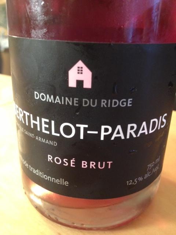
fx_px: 237
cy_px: 118
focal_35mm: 35
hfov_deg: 40.7
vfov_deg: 52.6
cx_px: 88
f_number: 2.4
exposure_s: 1/20
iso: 320
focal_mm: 4.28
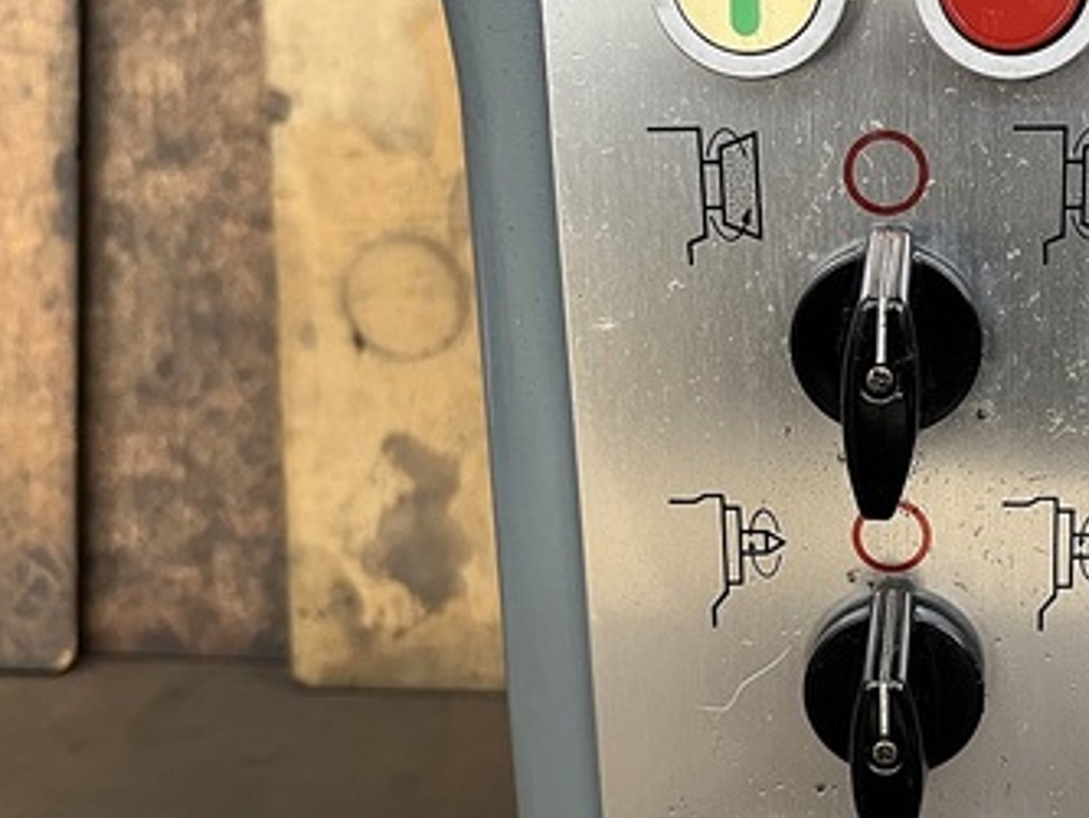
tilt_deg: -18.0
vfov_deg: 29.1
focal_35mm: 50
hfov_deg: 36.3
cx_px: 932
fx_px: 1574
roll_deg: -0.8
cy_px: 399
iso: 160
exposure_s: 1/60
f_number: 1.6
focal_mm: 5.1
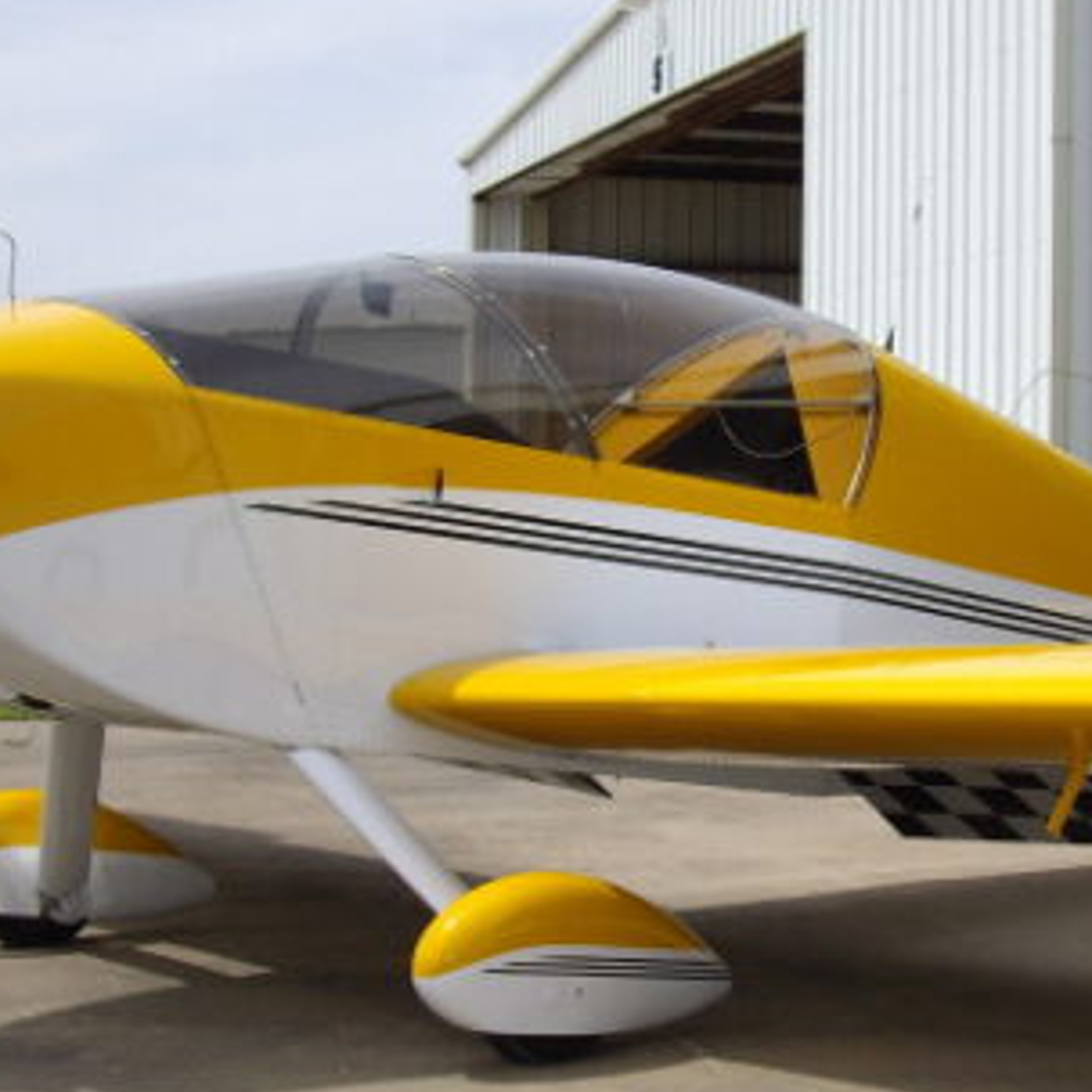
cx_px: 876
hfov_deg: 20.2
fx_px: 3034
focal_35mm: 85
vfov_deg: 20.4
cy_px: 613
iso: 100
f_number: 8
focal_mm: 7.9
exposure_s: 1/250
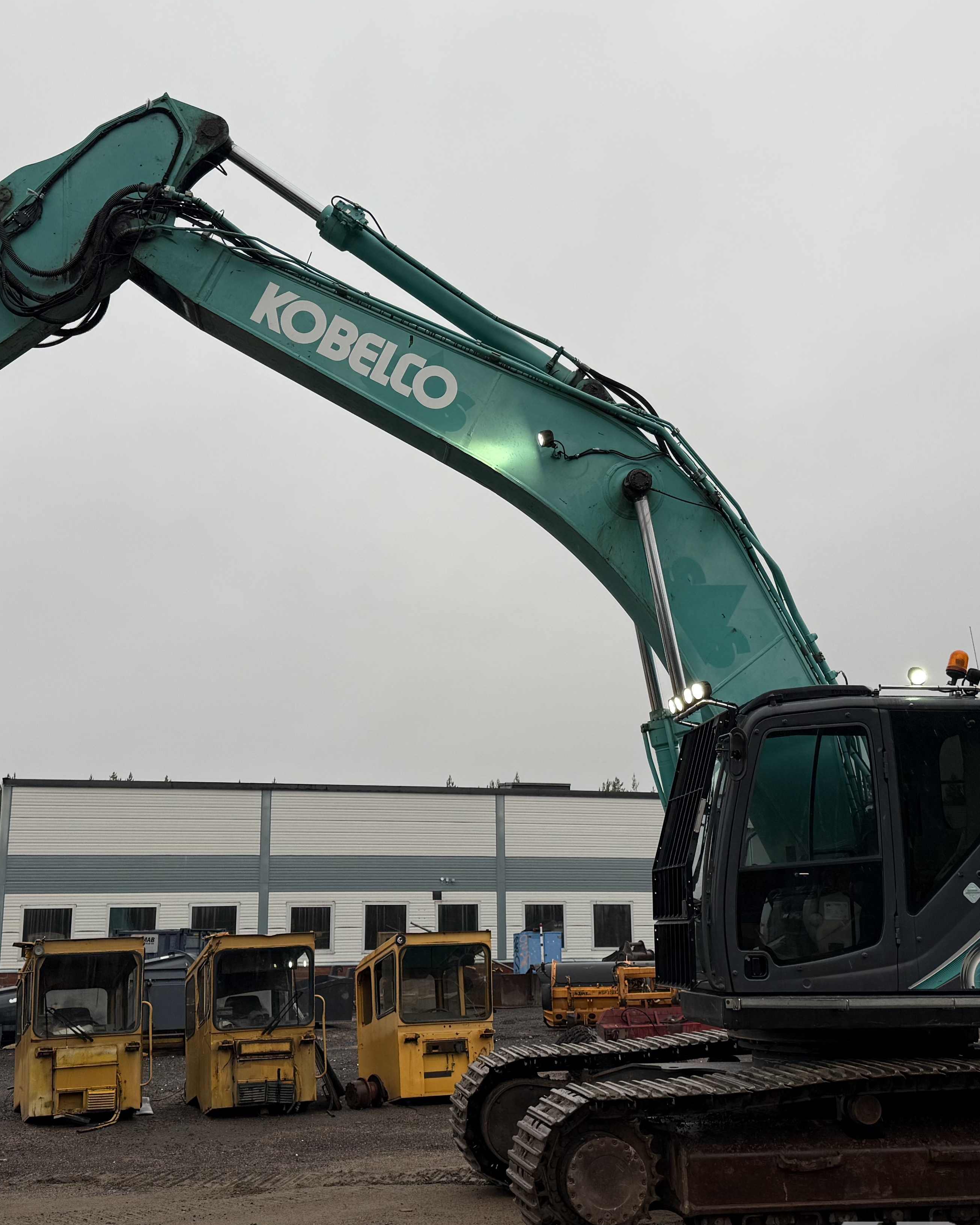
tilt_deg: +13.8
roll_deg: +0.5
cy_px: 603
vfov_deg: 44.8
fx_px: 1487
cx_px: 504
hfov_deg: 36.5
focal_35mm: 41
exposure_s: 1/397
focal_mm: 6.76
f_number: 1.78
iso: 80
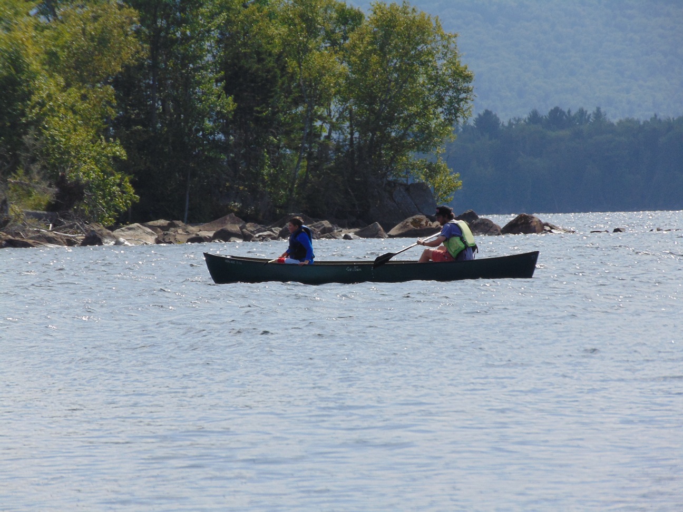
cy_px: 256
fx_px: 7478
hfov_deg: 5.2
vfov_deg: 3.9
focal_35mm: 379
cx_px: 342
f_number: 11
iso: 80
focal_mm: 68
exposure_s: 1/200
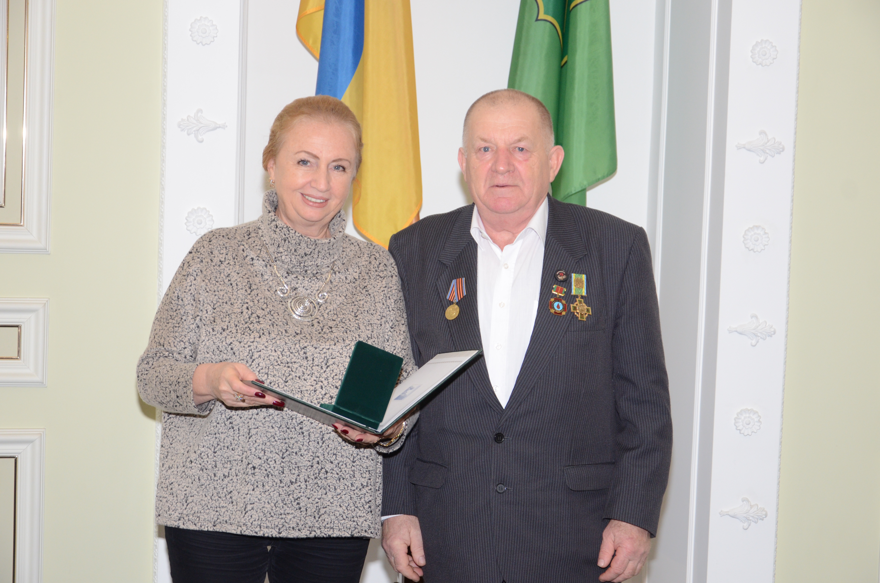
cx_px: 440
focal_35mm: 75
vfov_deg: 18.1
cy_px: 292
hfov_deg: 27.0
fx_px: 1830
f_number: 5
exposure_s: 1/200
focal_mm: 50
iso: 800
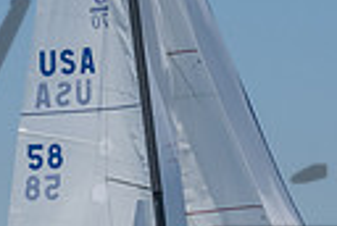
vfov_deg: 2.9
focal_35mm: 474
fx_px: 4448
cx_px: 55
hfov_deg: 4.3
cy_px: 292
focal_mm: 70
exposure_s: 1/1250
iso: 640
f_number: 14
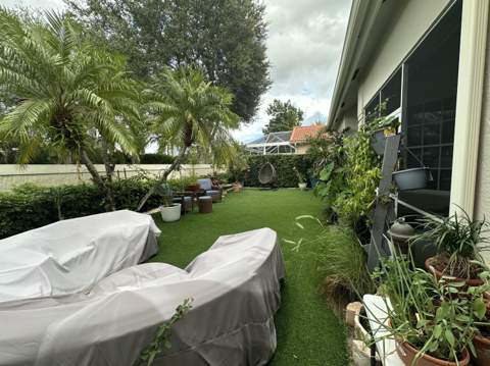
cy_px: 183
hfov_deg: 102.1
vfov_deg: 85.6
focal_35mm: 14
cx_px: 245
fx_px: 198
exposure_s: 1/384
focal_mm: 2.22
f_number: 2.2
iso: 40
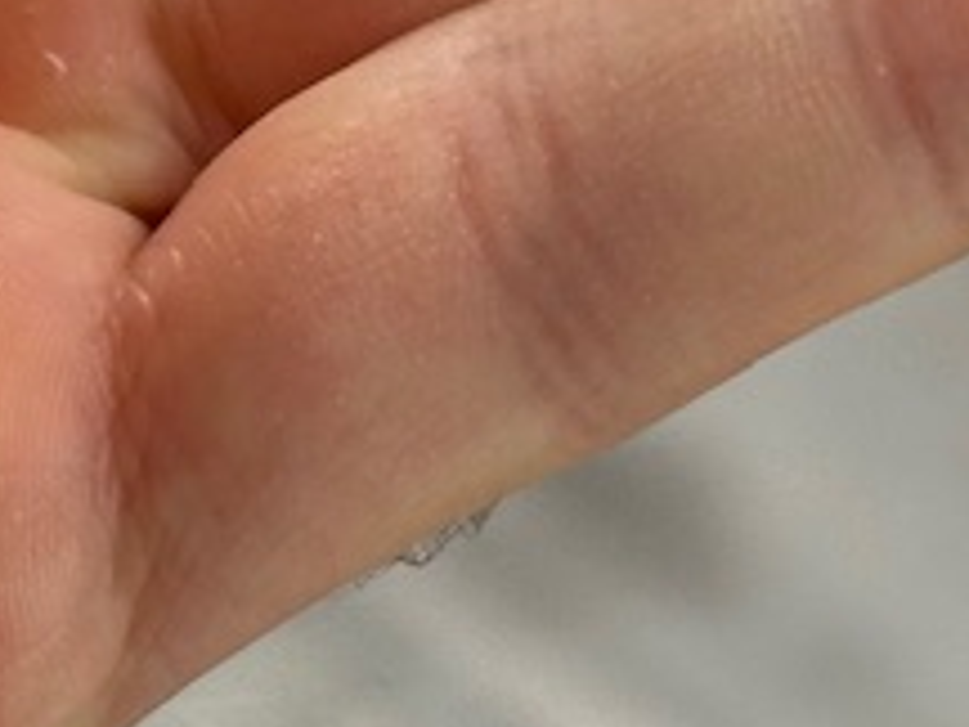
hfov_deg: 6.9
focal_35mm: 284
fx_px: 7950
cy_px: -381
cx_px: -390
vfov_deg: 5.2
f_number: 1.78
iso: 64
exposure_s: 1/971
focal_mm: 6.86
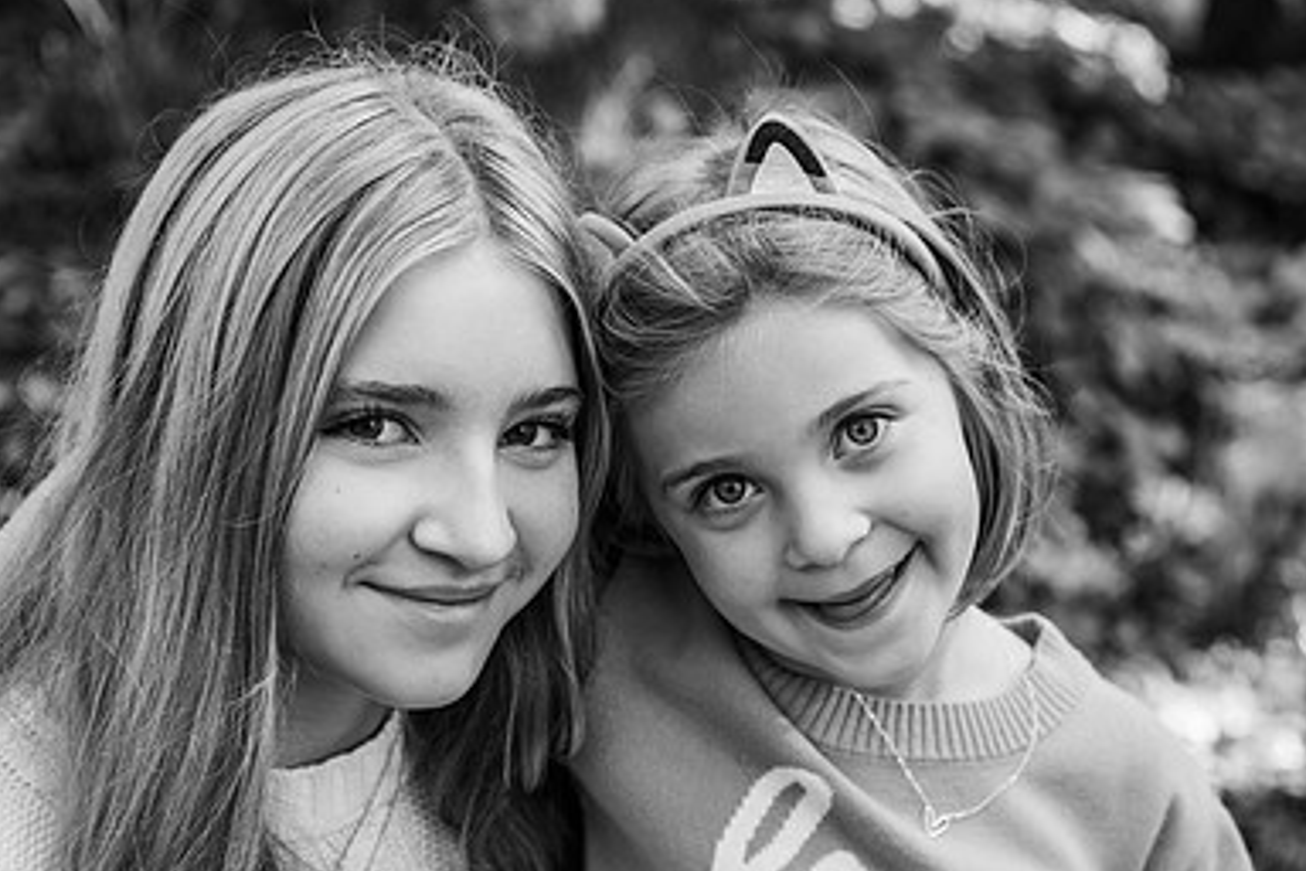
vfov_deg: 17.4
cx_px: 687
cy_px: 607
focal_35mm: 78
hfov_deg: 26.0
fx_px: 2829
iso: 500
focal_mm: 50
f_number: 3.5
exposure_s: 1/320
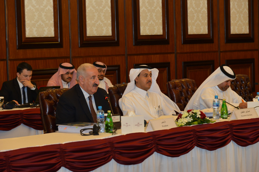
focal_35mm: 120
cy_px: 86
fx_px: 863
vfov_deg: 11.4
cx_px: 130
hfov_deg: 17.1
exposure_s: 1/60
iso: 2000
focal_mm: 120
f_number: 5.6
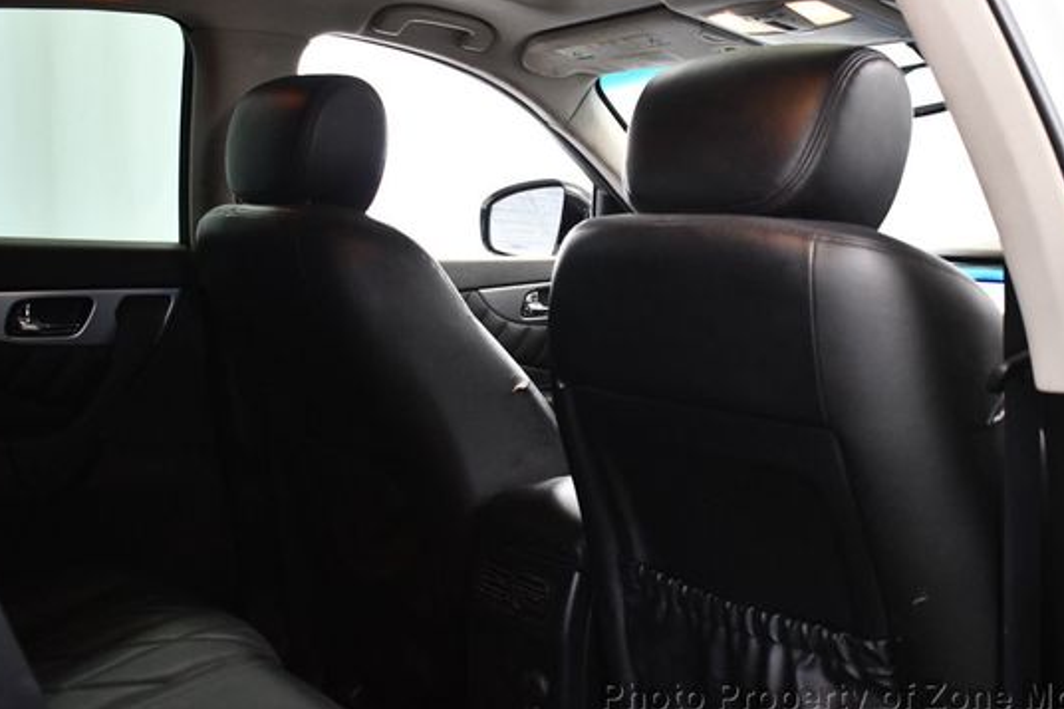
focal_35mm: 43
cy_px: 310
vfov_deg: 31.1
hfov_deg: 45.4
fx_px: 1270
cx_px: 576
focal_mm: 24
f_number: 3.8
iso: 3600
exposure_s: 1/60
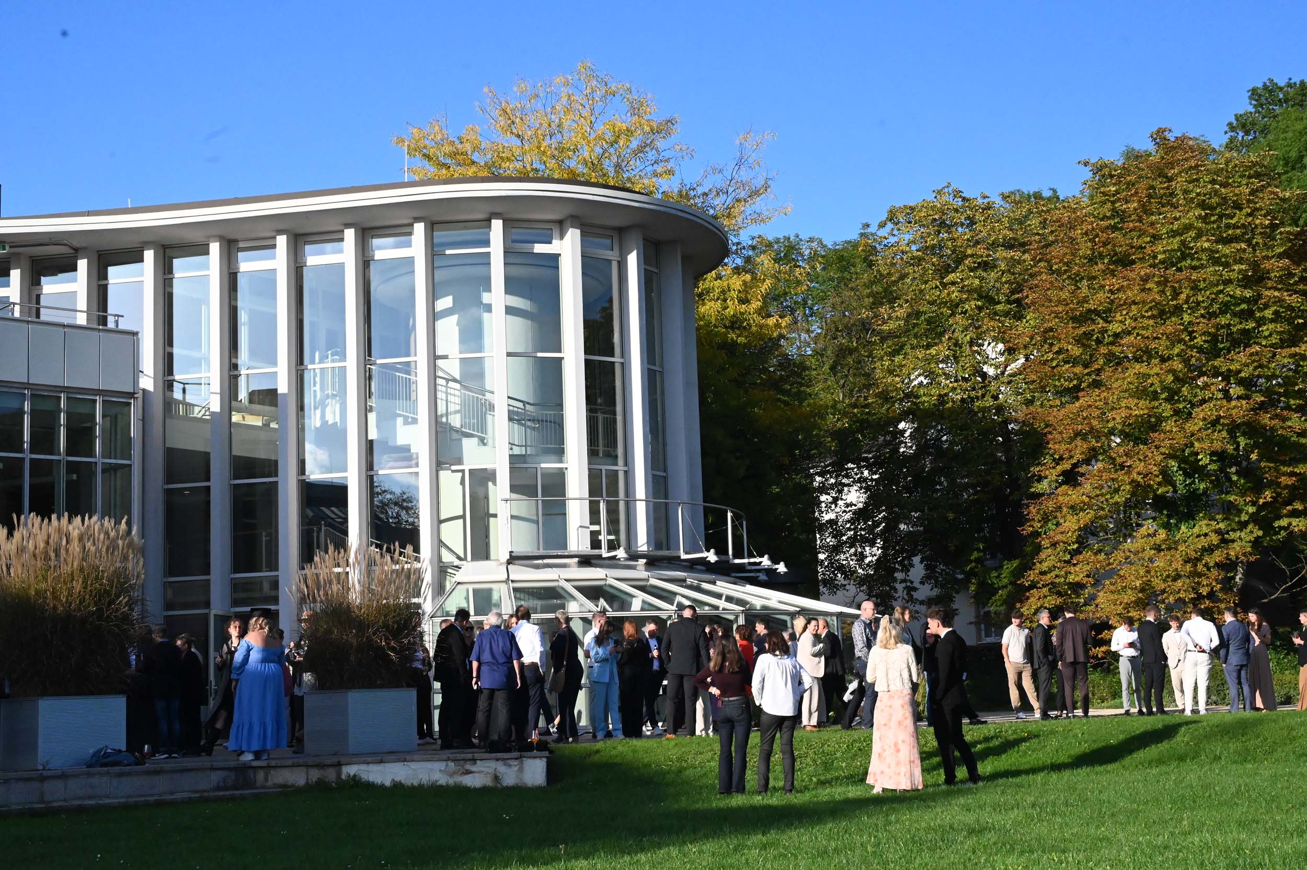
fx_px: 1814
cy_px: 435
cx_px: 654
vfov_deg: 27.0
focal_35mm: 50
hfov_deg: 39.6
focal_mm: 50
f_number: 14
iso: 10000
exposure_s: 1/4000
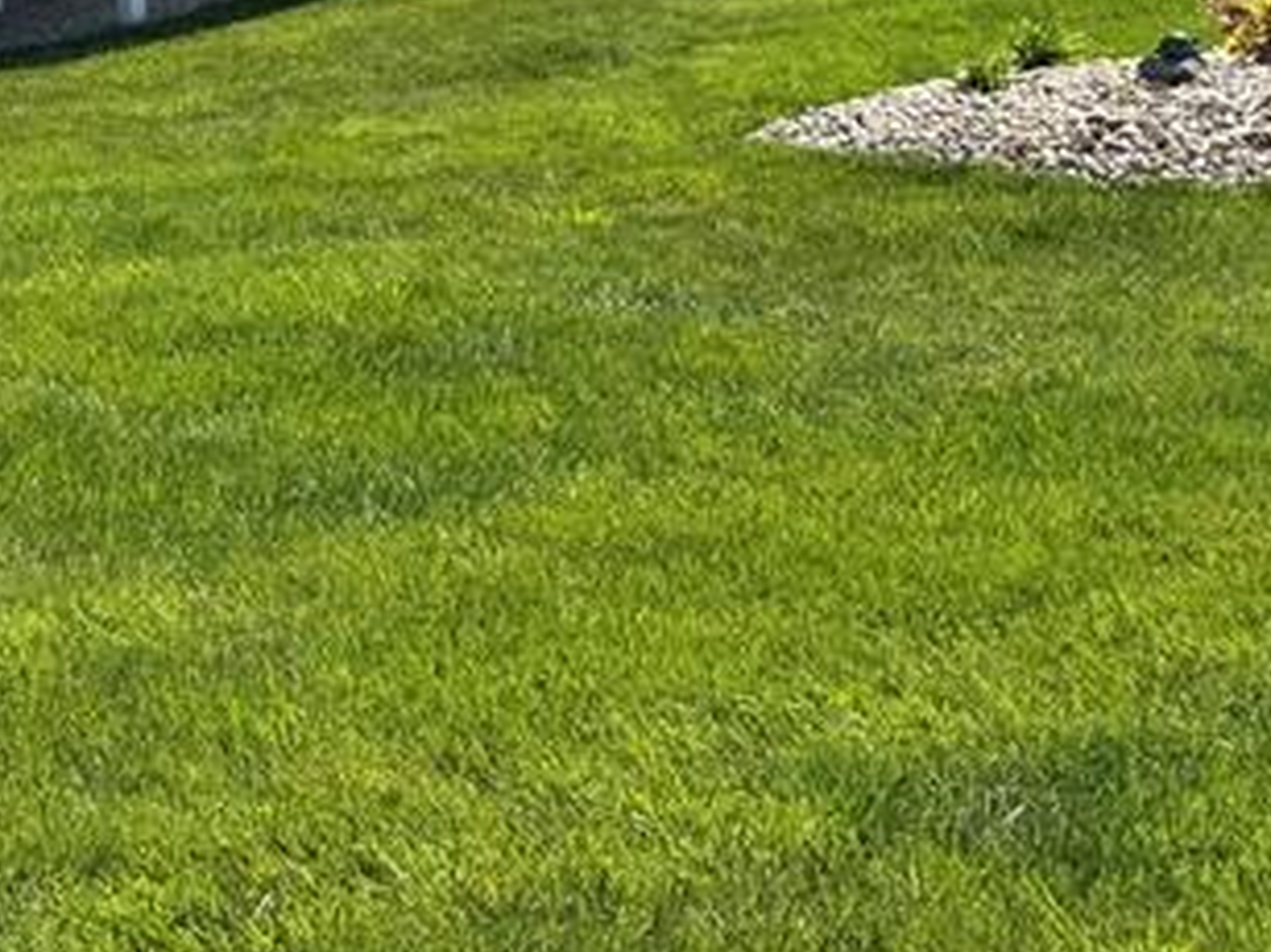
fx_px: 2936
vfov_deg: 17.6
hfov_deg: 22.3
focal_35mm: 80
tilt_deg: +1.3
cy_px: -186
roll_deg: +1.6
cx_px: -298
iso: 80
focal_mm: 6.76
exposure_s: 1/4950
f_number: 1.78
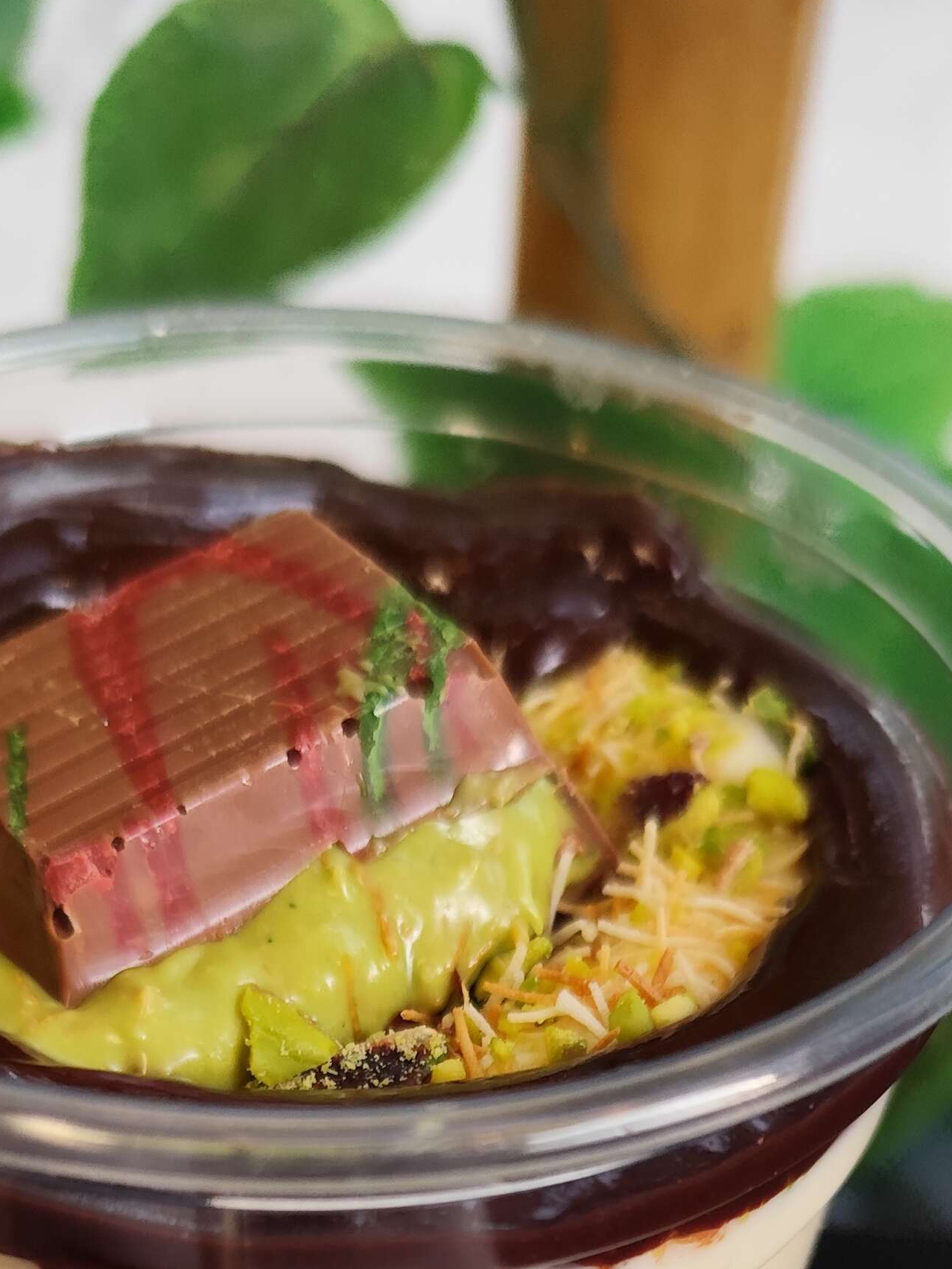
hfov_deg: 27.0
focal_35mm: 54
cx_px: 494
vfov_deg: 30.7
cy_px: 1482
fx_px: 1980
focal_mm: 6.14
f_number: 1.65
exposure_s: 1/100
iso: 200
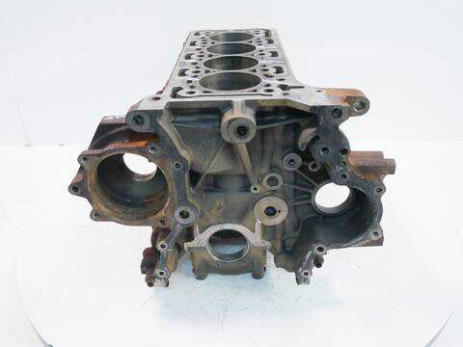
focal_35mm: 32
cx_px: 232
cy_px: 174
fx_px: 428
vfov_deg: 44.2
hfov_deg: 56.8
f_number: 4
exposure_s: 1/60
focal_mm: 16
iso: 500
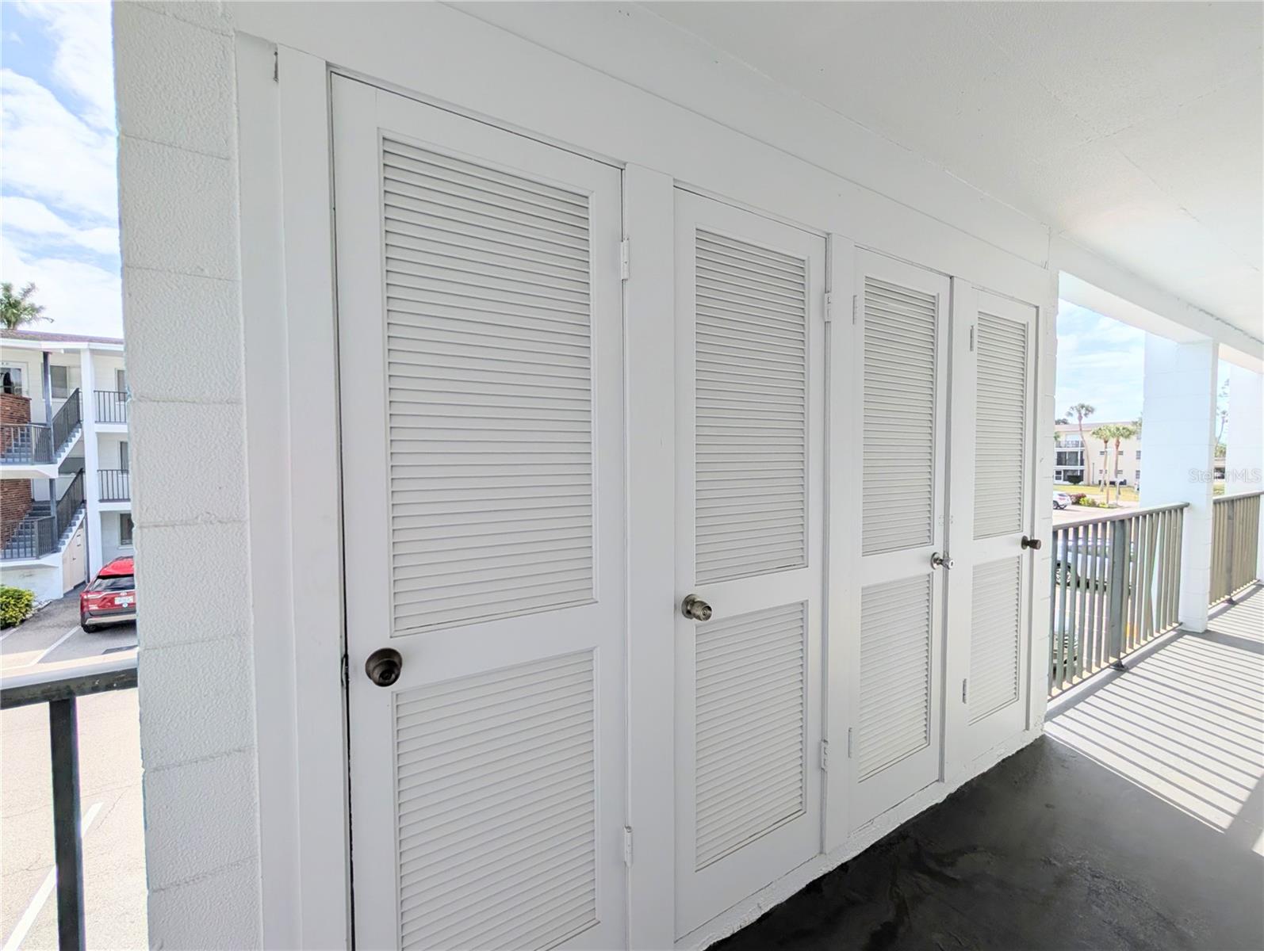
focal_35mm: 12
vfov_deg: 94.6
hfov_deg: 110.5
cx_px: 632
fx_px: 439
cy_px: 476
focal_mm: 2.02
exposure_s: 1/4505
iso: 52
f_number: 1.7
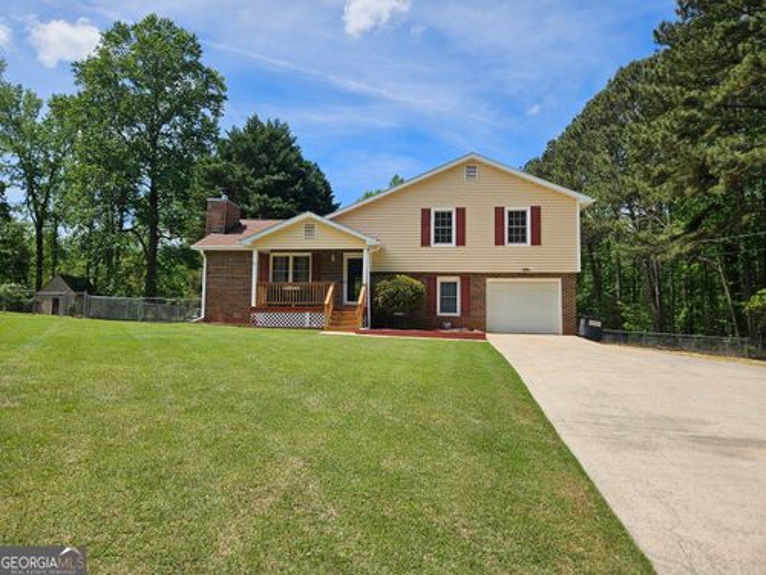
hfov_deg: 73.9
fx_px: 509
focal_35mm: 23
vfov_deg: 58.9
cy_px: 288
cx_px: 383
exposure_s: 1/2277
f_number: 1.8
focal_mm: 5.4
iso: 25
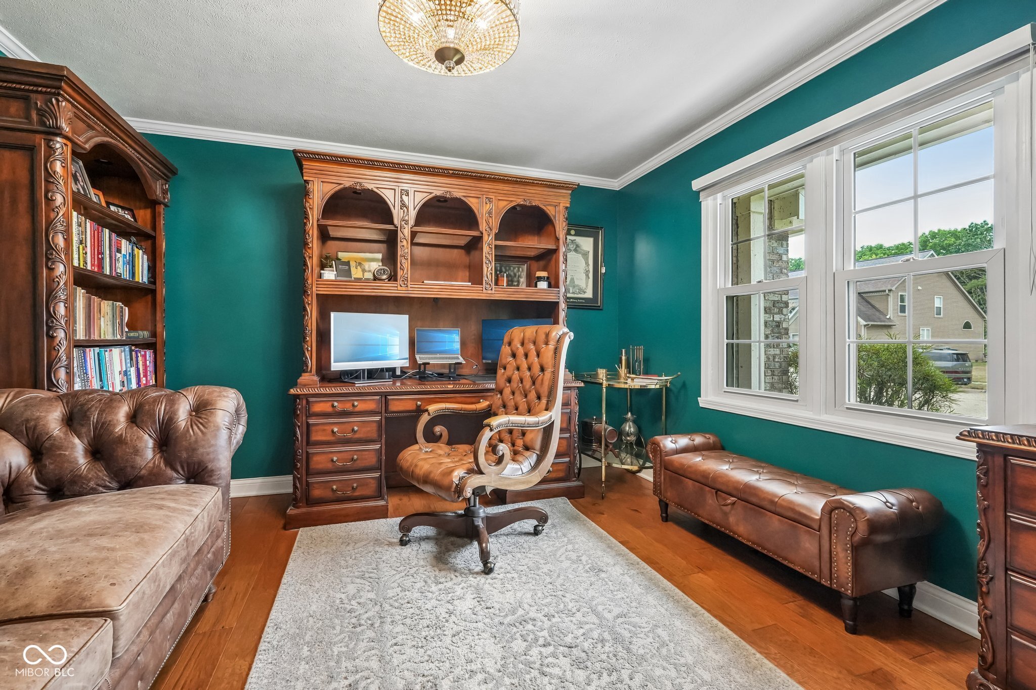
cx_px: 518
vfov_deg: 73.7
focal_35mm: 16
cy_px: 345
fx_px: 460
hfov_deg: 96.7
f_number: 8
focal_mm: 16
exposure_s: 1/30
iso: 5000
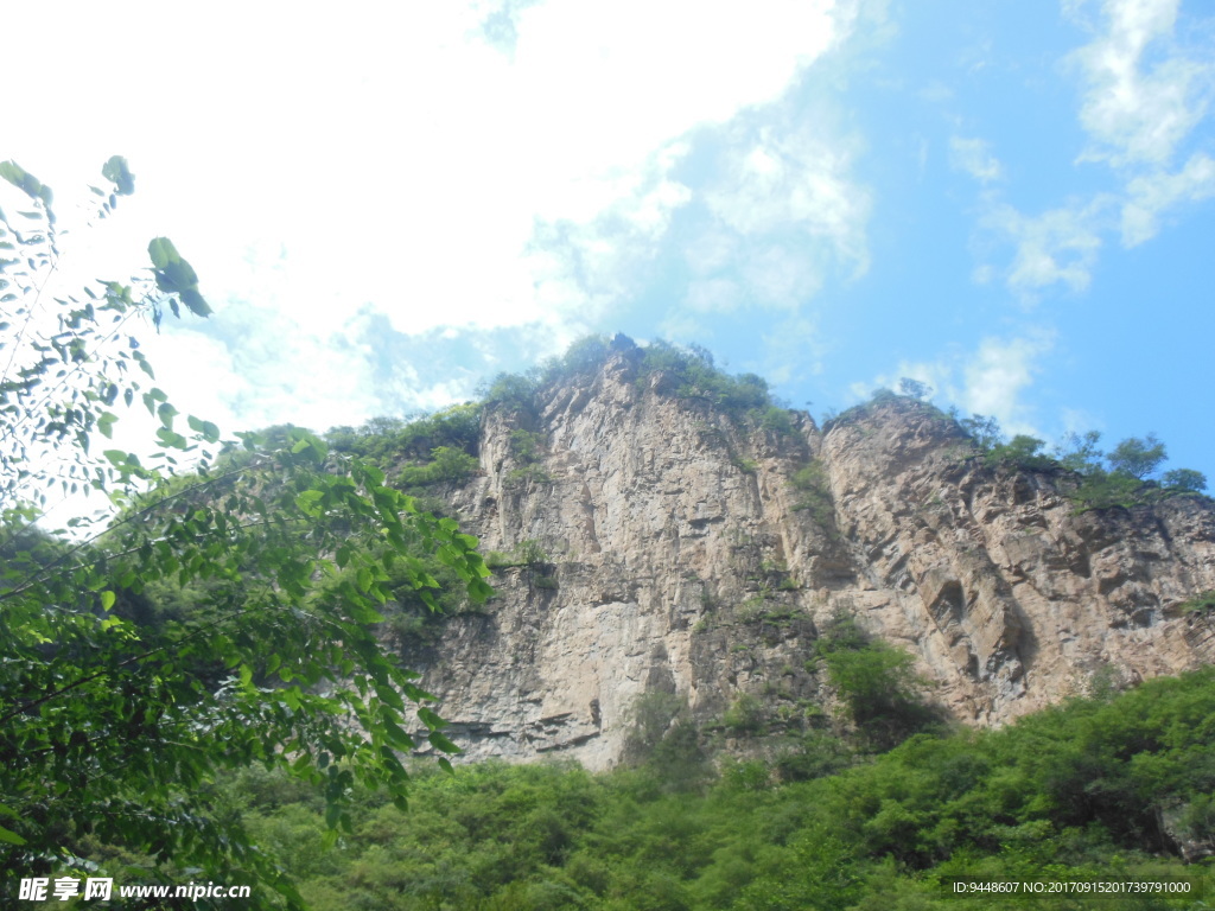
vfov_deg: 48.2
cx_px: 608
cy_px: 456
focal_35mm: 29
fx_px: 1018
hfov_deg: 61.7
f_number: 3.3
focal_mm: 5.2
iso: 125
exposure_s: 1/500
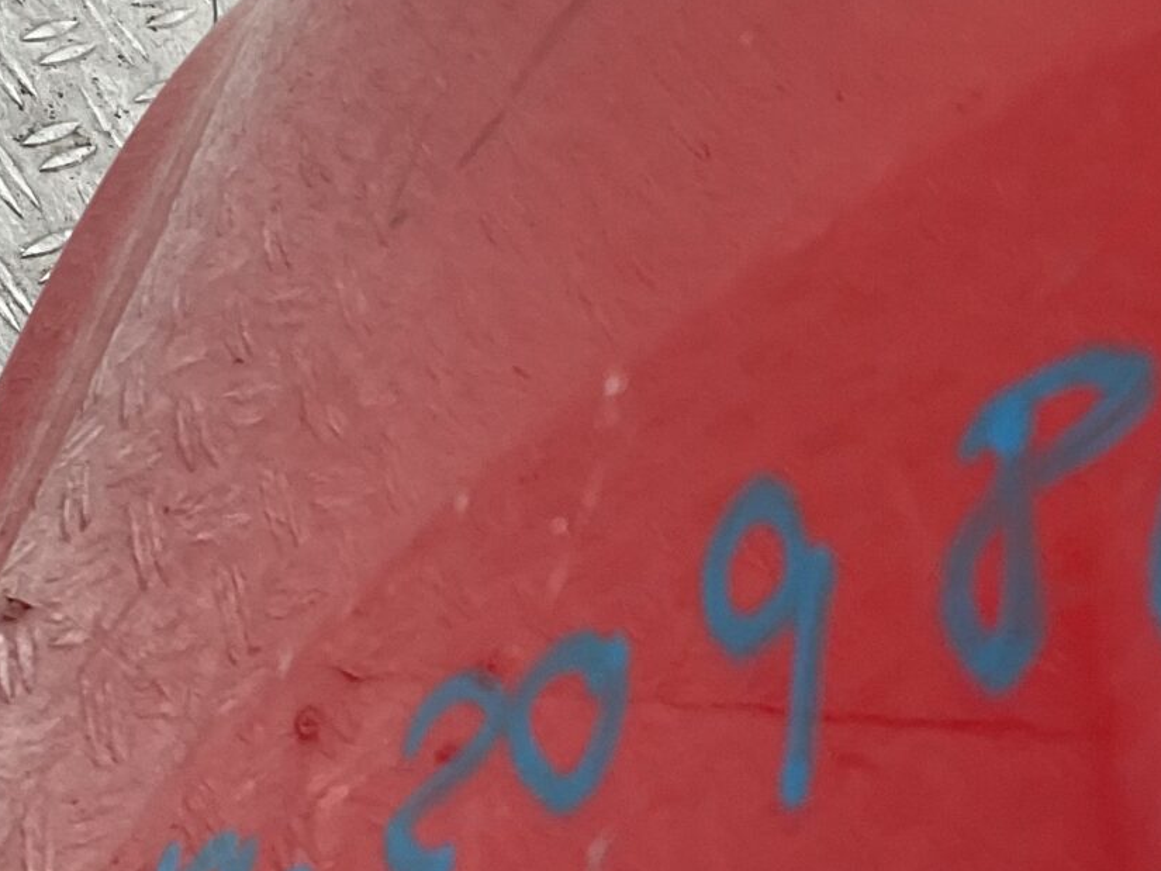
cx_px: 726
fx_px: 3019
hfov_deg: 21.7
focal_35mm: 90
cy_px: 367
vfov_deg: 16.4
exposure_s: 1/120
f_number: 1.8
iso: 50
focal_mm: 3
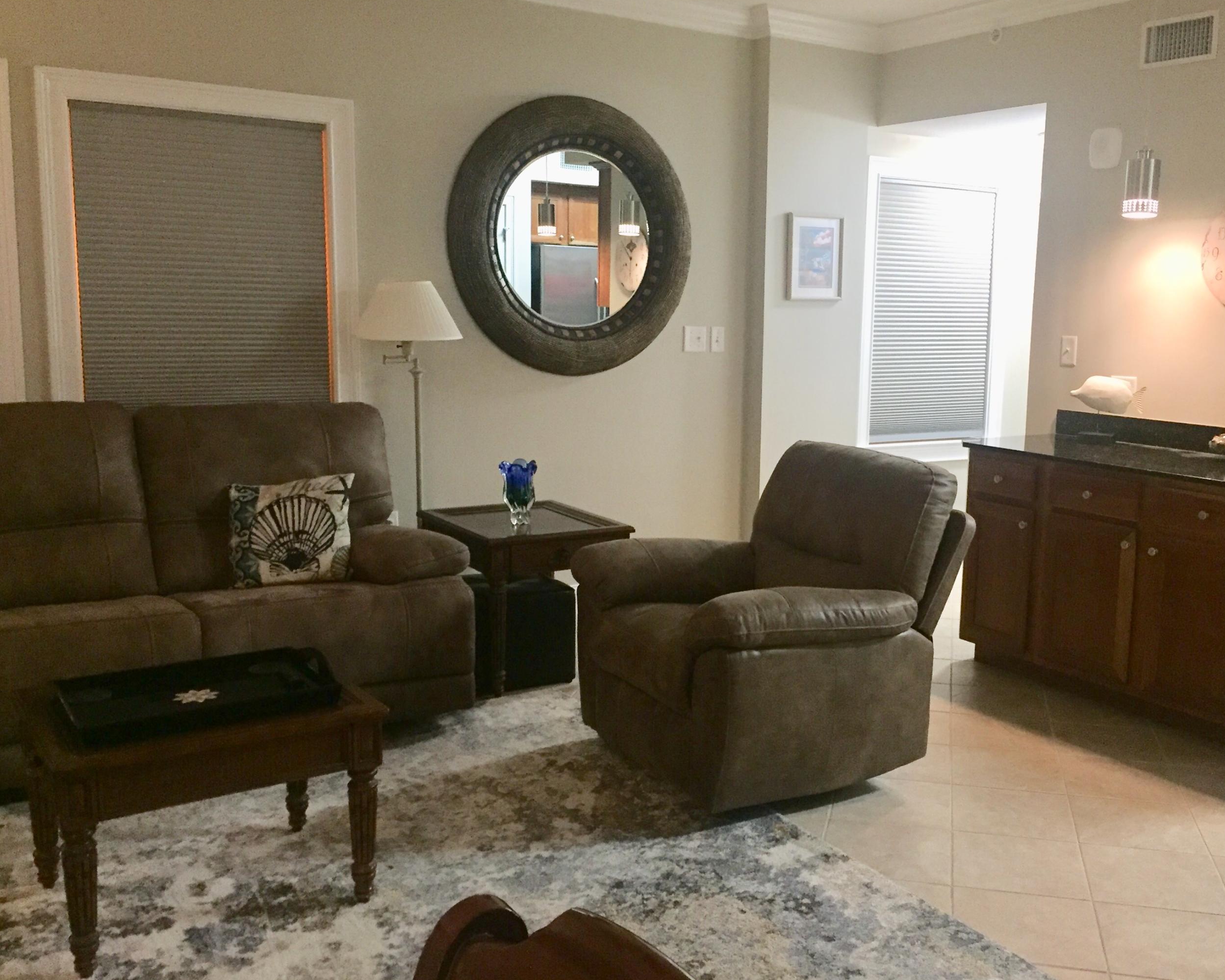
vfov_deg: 43.4
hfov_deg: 52.5
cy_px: 490
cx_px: 728
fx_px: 1233
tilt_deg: -9.7
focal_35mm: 34
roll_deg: -2.7
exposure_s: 1/17
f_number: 2.2
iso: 250
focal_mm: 4.15
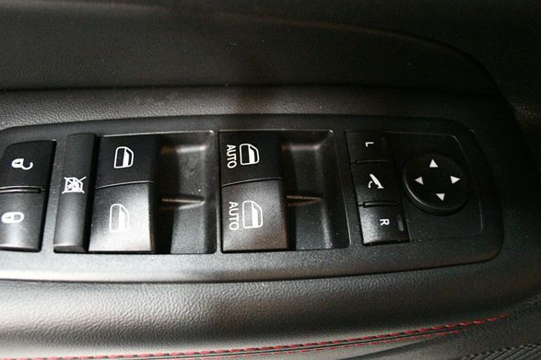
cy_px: 168
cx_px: 248
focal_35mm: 36
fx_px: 541
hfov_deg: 53.1
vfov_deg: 36.8
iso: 11400
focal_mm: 22
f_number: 3.8
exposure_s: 1/60
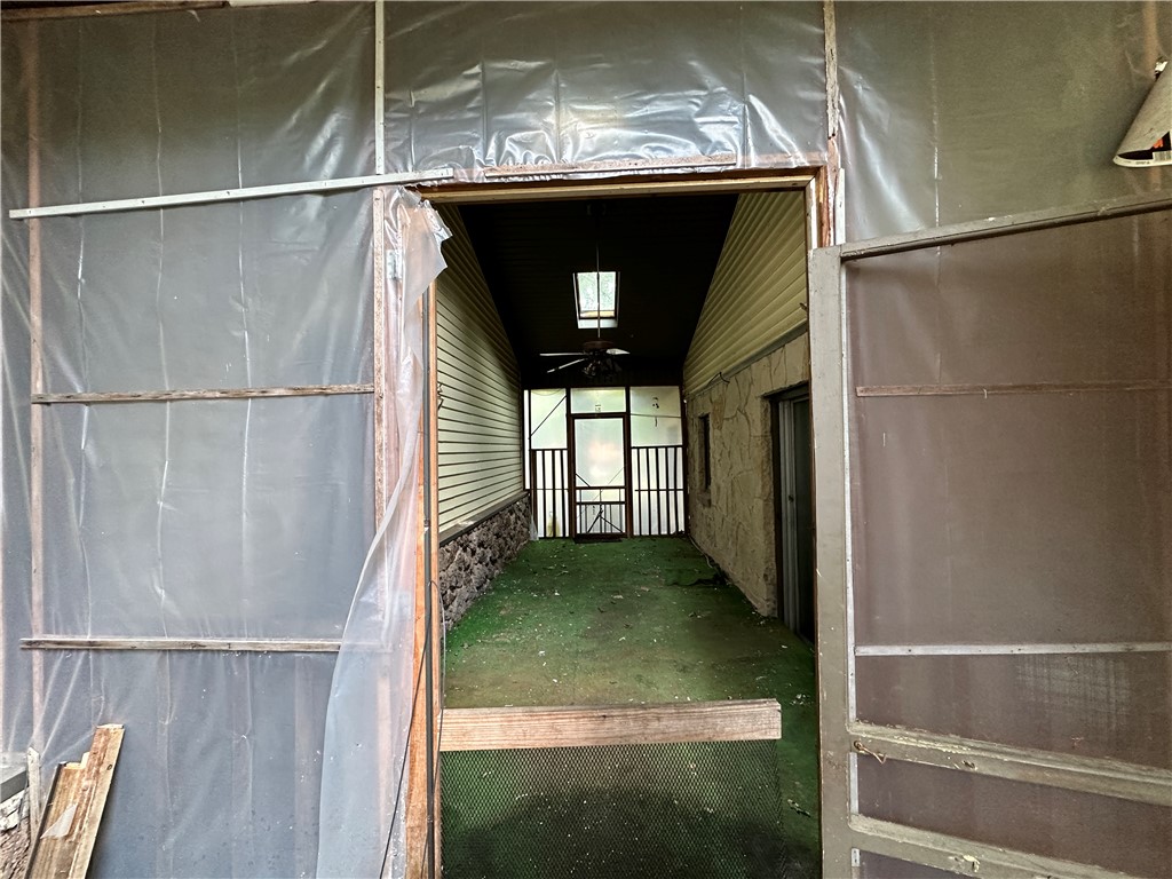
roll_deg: -0.3
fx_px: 474
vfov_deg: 85.7
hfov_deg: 102.1
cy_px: 440
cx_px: 586
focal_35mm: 14
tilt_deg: +1.9
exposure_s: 1/99
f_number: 2.2
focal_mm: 2.22
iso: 250
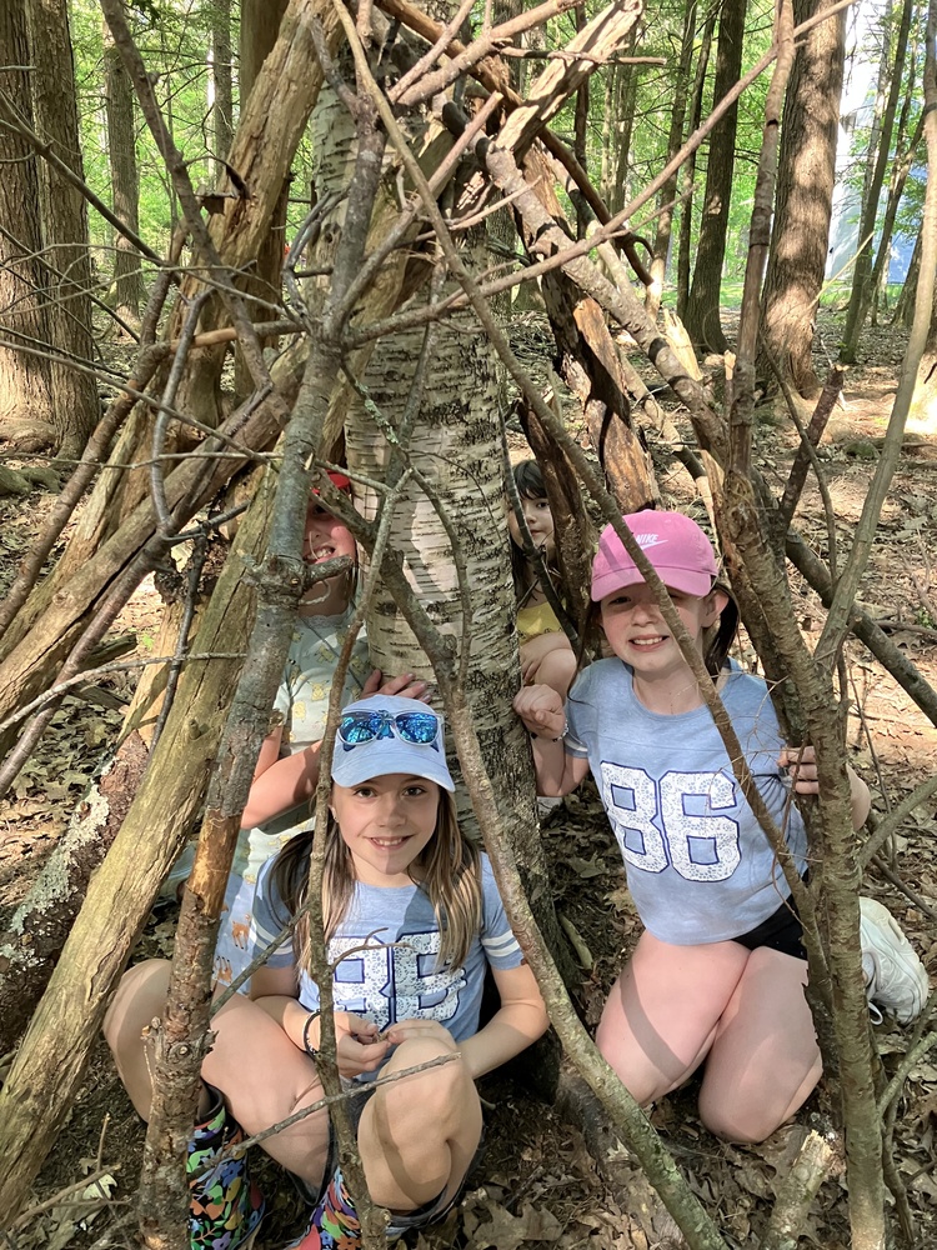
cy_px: 625
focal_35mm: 28
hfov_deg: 49.7
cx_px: 468
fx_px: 1011
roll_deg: -4.4
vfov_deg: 63.4
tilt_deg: -19.3
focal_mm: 3.99
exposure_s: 1/60
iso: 160
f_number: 1.8
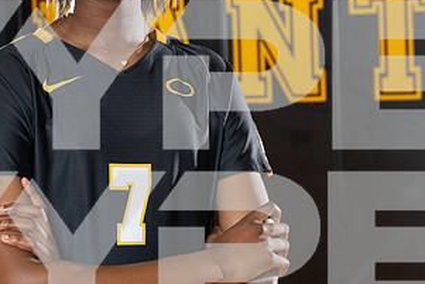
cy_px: 76
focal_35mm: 108
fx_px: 1276
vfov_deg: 12.7
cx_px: 136
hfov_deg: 18.9
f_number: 5.6
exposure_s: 1/250
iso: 1250
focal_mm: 56
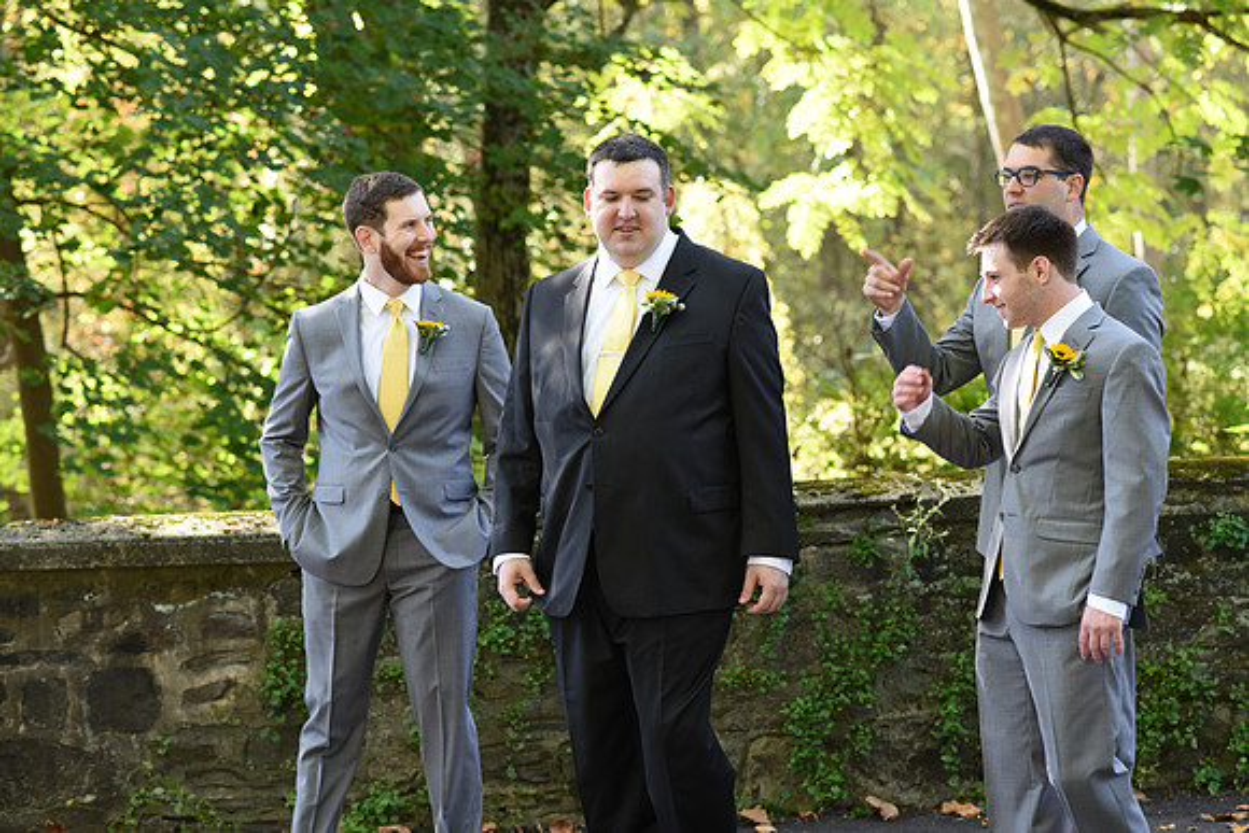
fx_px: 2950
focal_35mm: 85
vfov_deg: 16.1
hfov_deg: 23.9
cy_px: 416
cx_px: 624
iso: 500
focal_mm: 85
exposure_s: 1/200
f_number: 4
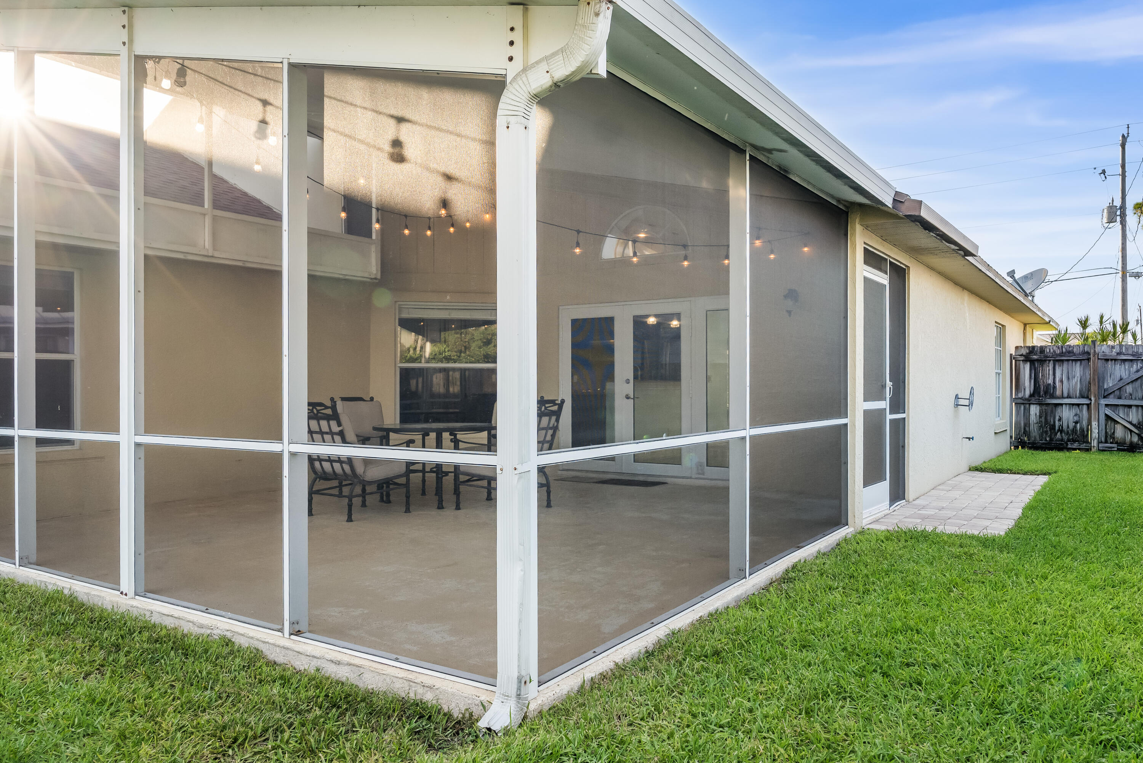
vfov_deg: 53.1
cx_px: 572
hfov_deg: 73.7
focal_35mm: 24
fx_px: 762
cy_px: 382
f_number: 5.6
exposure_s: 1/125
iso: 250
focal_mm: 16
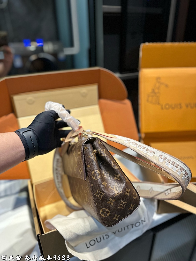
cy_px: 130
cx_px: 98
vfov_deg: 71.6
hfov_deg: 56.8
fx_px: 181
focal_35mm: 24
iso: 250
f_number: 1.78
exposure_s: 1/82
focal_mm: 6.86
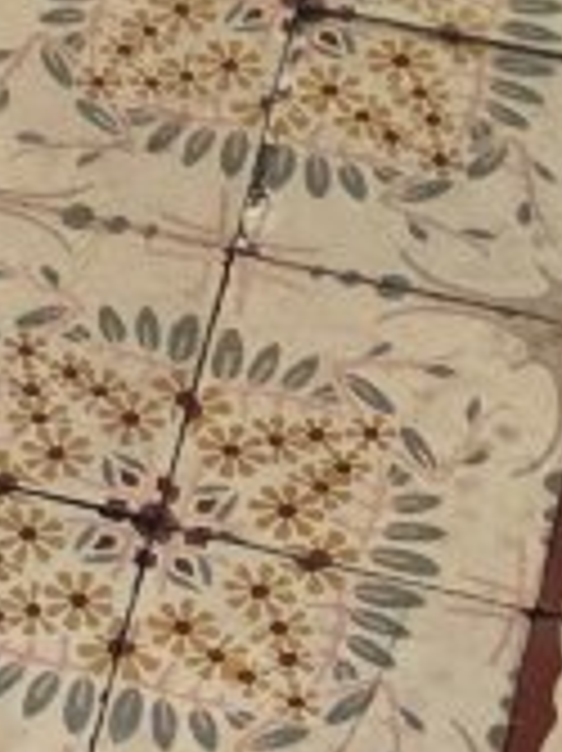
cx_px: -580
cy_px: 1603
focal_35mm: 165
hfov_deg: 8.5
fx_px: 3576
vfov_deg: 10.7
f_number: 1.8
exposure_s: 1/100
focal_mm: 5.4
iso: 200
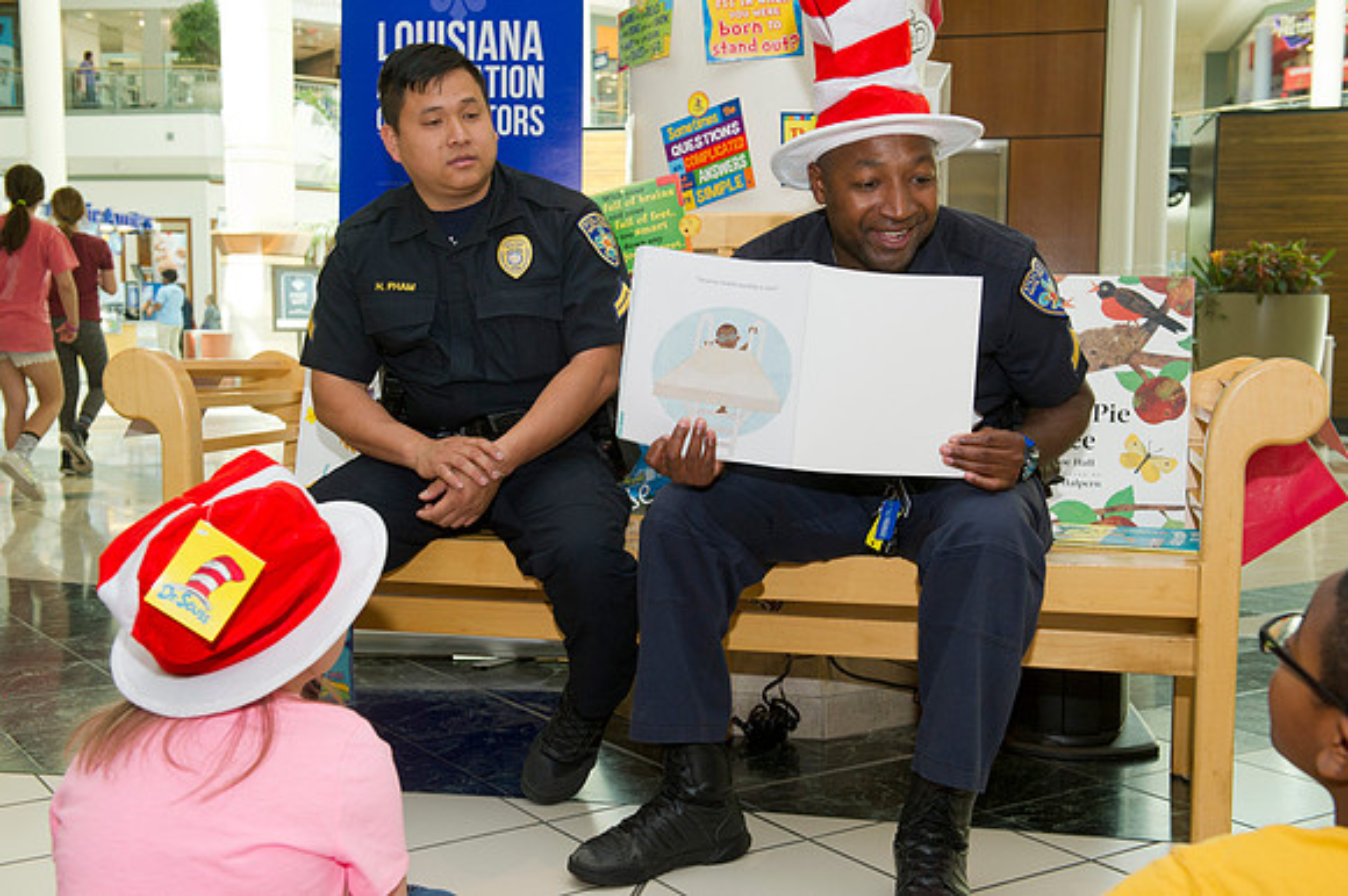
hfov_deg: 46.4
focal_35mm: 42
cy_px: 448
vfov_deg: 31.9
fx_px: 1572
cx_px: 674
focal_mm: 42
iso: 1250
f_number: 6.3
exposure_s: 1/250
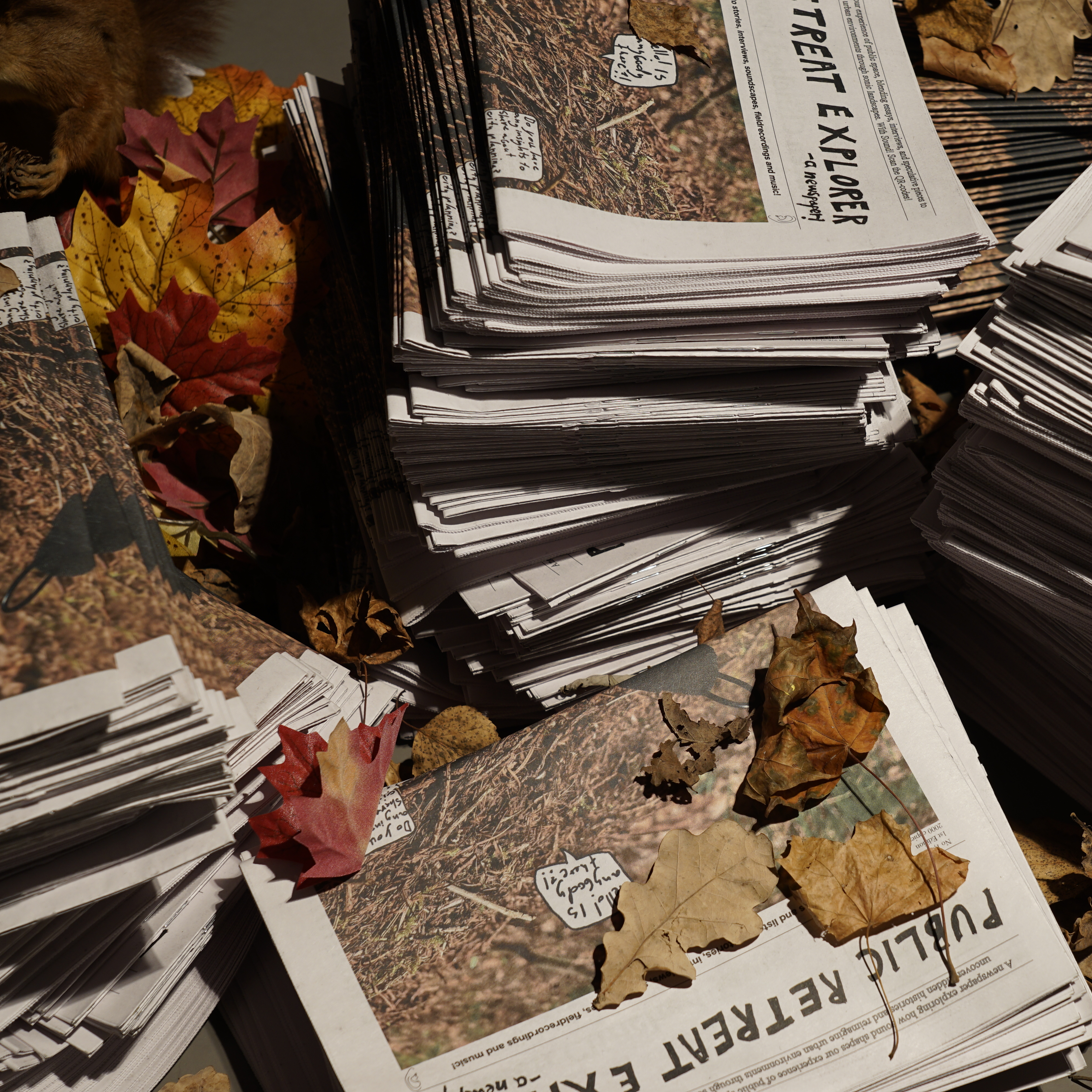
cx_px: 693
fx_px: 2641
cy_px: 546
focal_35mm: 74
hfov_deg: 23.3
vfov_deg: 23.4
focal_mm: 58
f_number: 7.1
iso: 200
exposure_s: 1/2.5
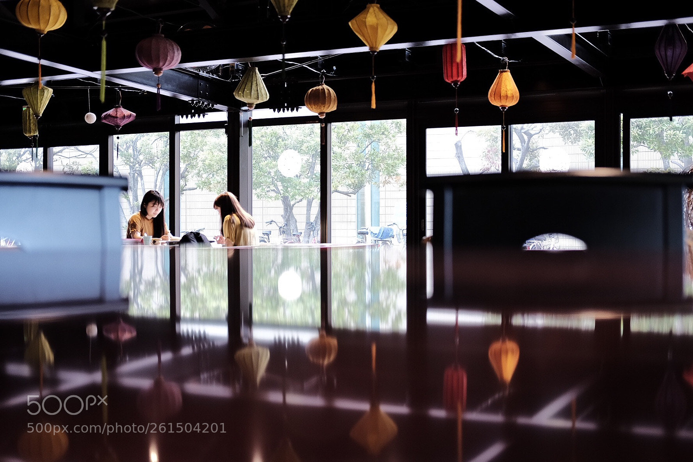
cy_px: 231
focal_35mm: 53
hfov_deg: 37.5
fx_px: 1020
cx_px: 346
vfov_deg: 25.5
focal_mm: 35
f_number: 2
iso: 800
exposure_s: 1/125
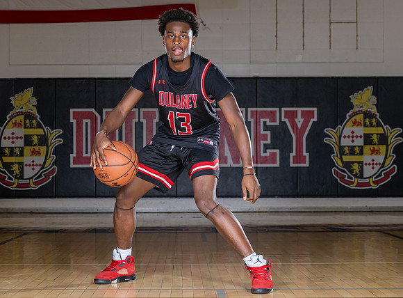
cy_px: 137
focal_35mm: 93
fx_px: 1078
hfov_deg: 21.2
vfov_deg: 15.7
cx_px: 168
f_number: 7.1
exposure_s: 1/100
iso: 400
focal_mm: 70
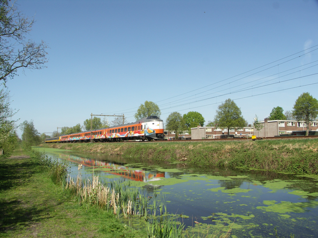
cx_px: 159
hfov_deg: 63.4
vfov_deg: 49.7
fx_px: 257
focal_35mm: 28
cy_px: 119
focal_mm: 7.2
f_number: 6.3
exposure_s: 1/320
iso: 100
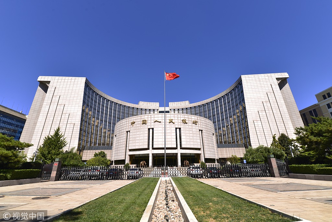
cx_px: 166
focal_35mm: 15
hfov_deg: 100.4
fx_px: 138
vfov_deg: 77.4
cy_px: 111
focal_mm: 15
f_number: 8
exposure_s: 1/125
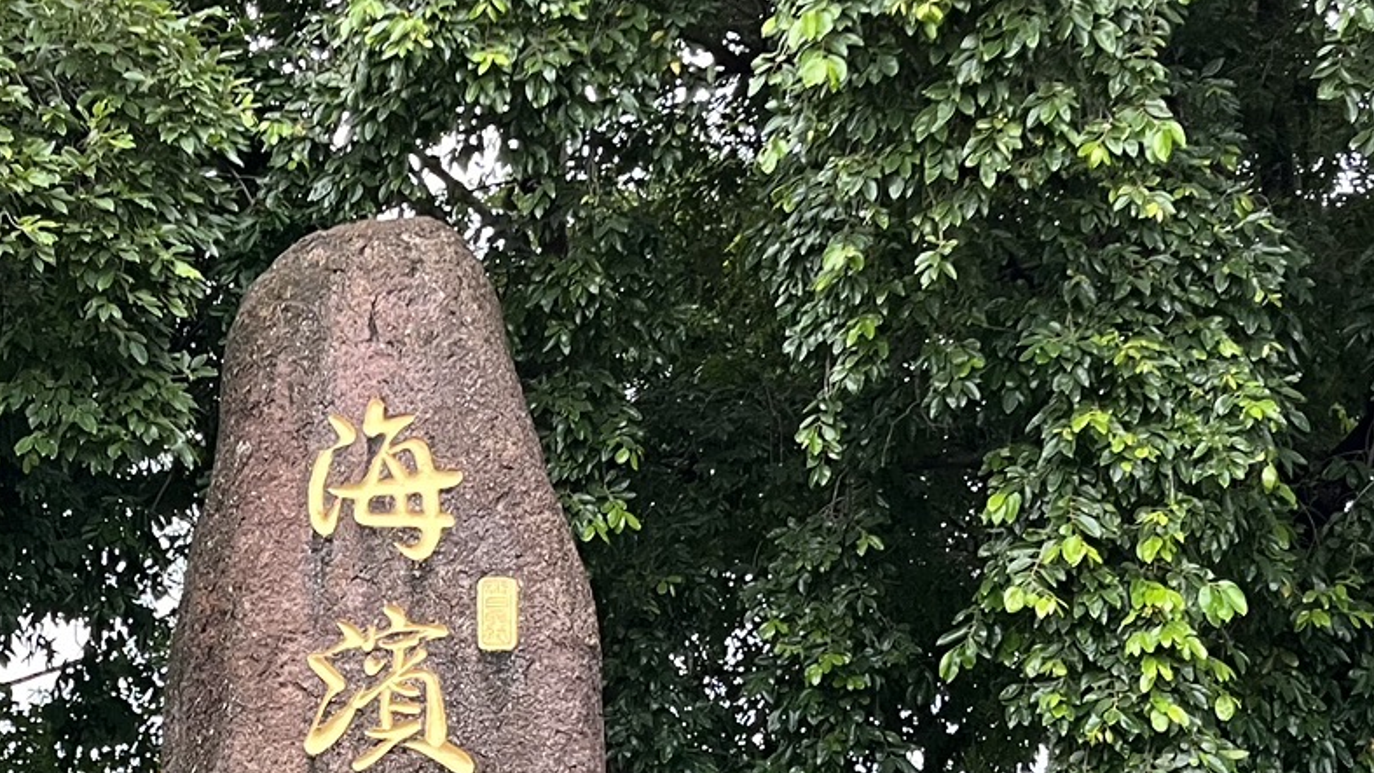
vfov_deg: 16.5
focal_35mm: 72
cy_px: 733
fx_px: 2624
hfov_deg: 28.9
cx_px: 330
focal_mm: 5.1
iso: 160
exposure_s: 1/60
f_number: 1.6
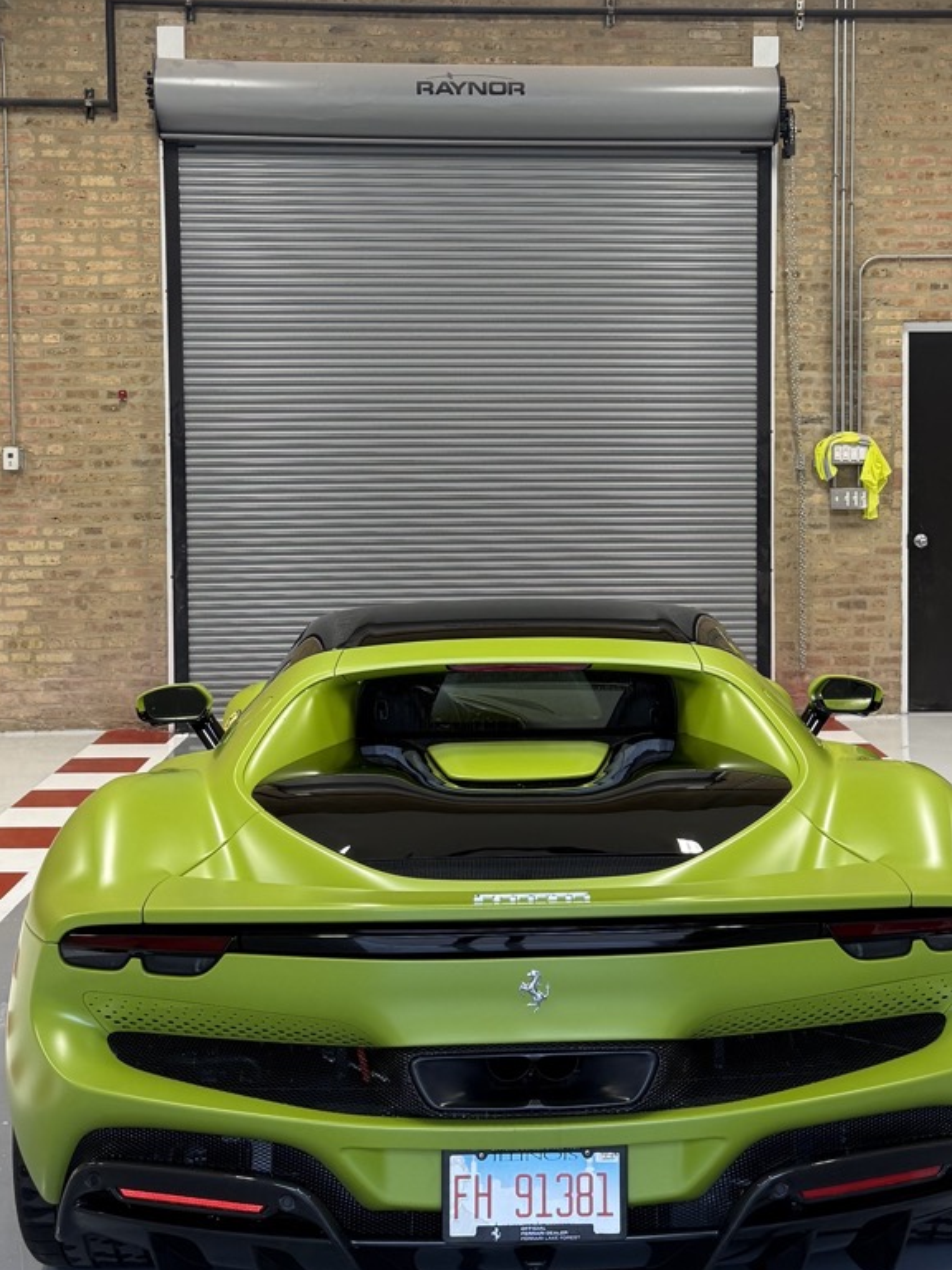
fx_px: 1833
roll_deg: +0.3
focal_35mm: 50
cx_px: 580
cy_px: 486
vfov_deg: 38.0
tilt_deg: -1.6
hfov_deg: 29.0
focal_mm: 6.76
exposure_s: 1/133
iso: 100
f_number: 1.78
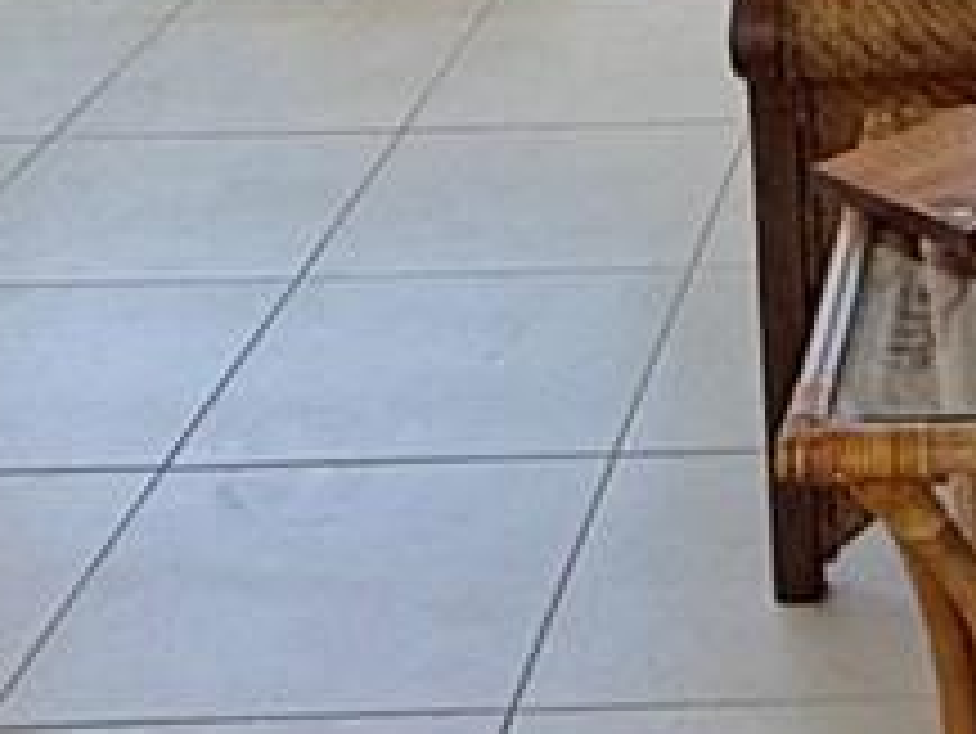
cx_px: 1367
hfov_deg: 17.5
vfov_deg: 12.8
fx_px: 2906
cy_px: -680
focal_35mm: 103
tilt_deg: -6.1
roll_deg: -1.3
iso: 64
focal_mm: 2.22
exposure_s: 1/158
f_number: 2.2
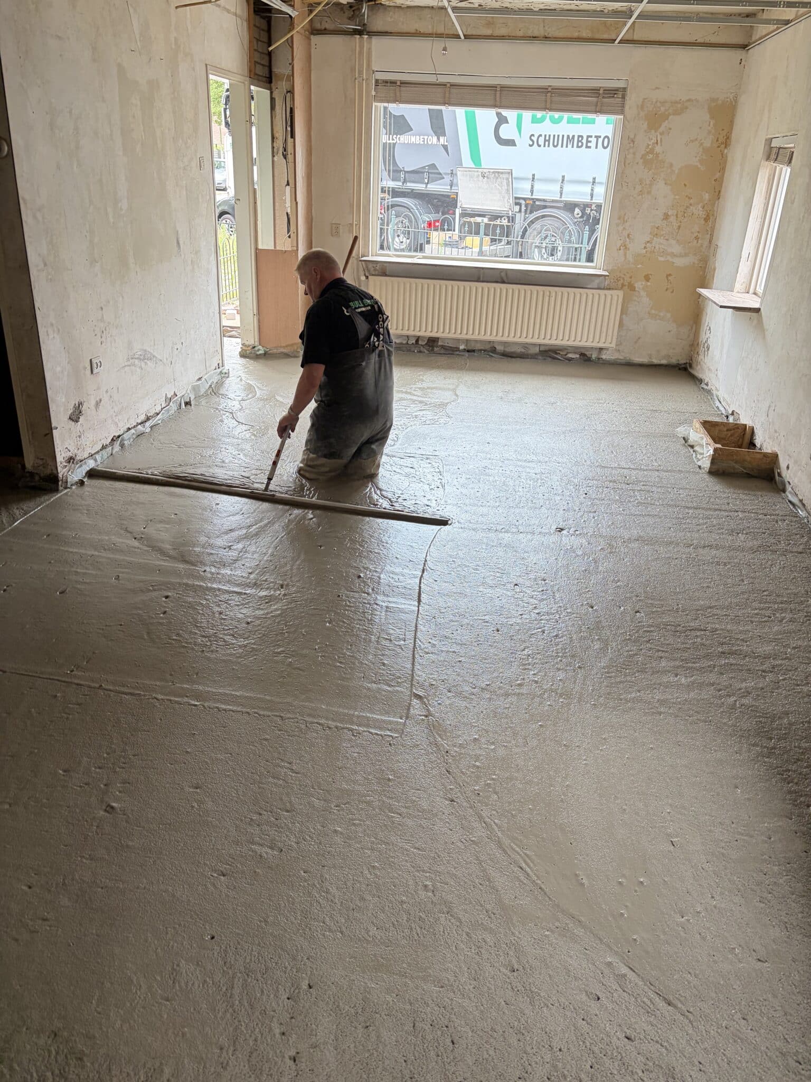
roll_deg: -3.5
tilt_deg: -23.8
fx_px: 812
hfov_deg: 53.1
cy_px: 541
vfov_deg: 67.3
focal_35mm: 26
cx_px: 406
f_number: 1.6
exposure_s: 1/121
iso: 100
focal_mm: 5.96
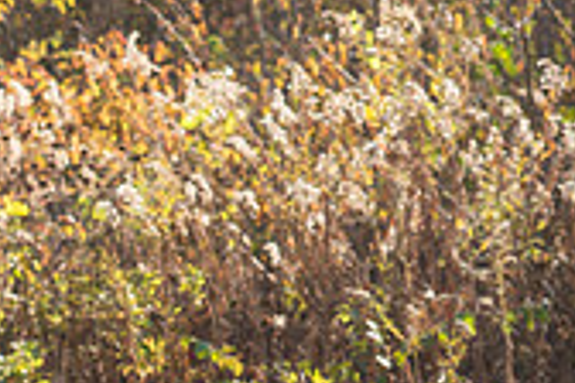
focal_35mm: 302
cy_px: 442
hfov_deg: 6.7
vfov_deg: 4.5
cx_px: -264
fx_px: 4823
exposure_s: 1/200
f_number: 7.1
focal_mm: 85
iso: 250
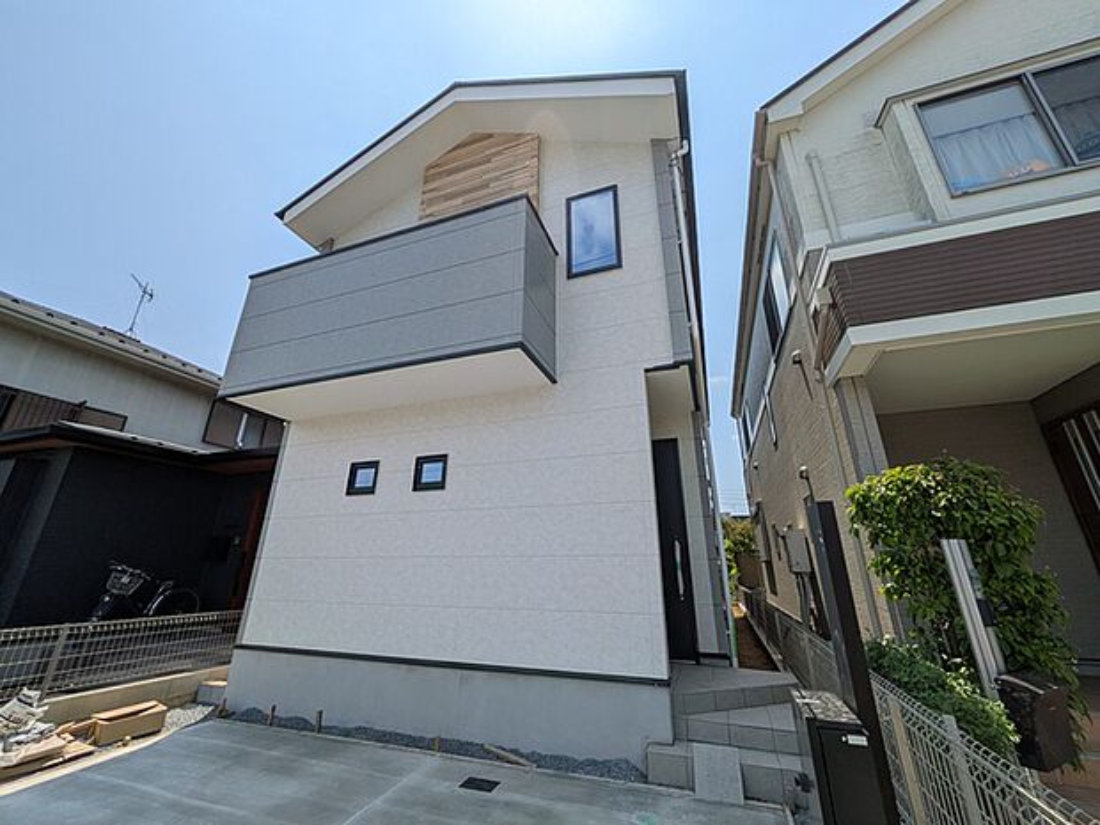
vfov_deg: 85.7
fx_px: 445
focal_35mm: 14
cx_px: 550
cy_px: 412
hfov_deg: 102.1
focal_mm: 1.83
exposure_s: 1/3322
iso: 51
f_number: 2.2
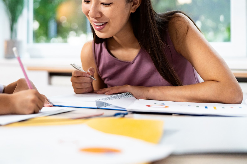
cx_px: 78
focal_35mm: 59
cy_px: 43
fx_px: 405
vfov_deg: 22.8
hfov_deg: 33.6
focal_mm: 35
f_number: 1.4
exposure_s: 1/320
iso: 1250
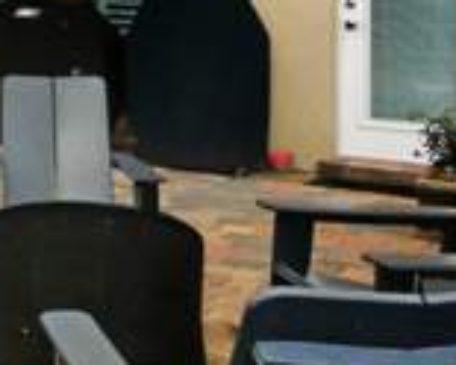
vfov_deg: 21.5
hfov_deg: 23.0
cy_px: -16
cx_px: -215
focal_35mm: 68
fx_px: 918
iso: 500
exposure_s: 1/8000
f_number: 8
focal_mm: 14
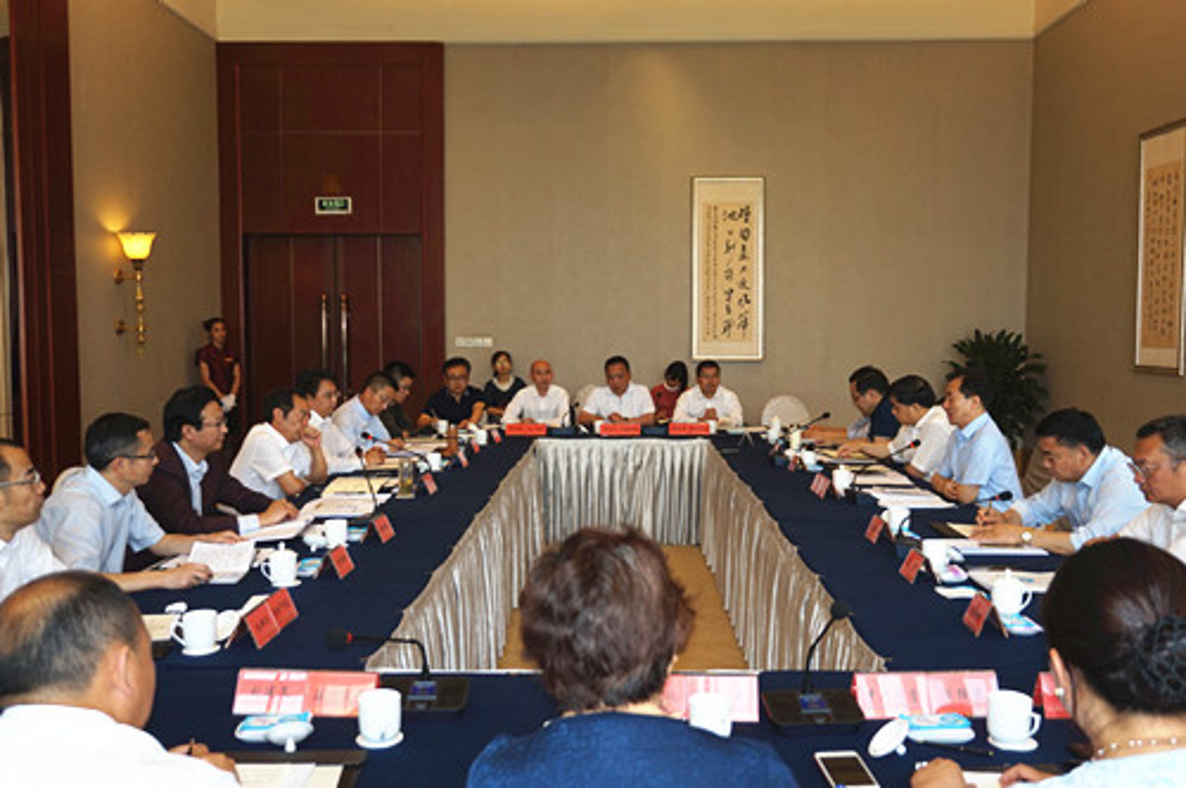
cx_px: 593
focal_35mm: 32
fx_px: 1036
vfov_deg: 41.6
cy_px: 394
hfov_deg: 59.6
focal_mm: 21
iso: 200
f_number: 4
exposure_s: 1/80
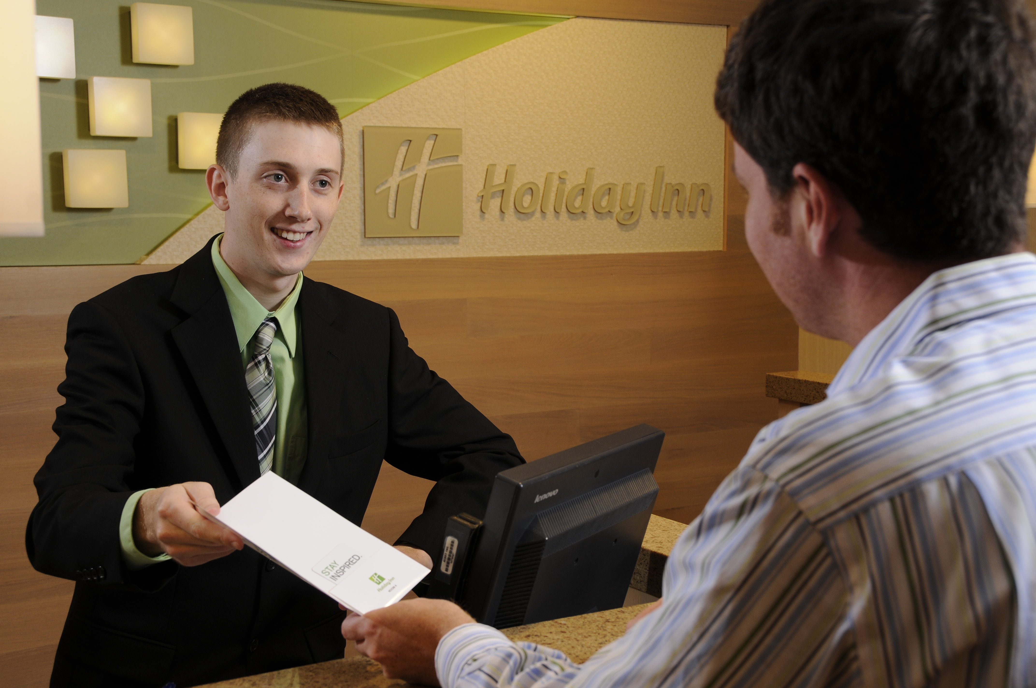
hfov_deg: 38.9
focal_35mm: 51
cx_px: 518
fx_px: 1466
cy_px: 344
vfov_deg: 26.4
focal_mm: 34
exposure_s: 1/40
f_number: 8
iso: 200
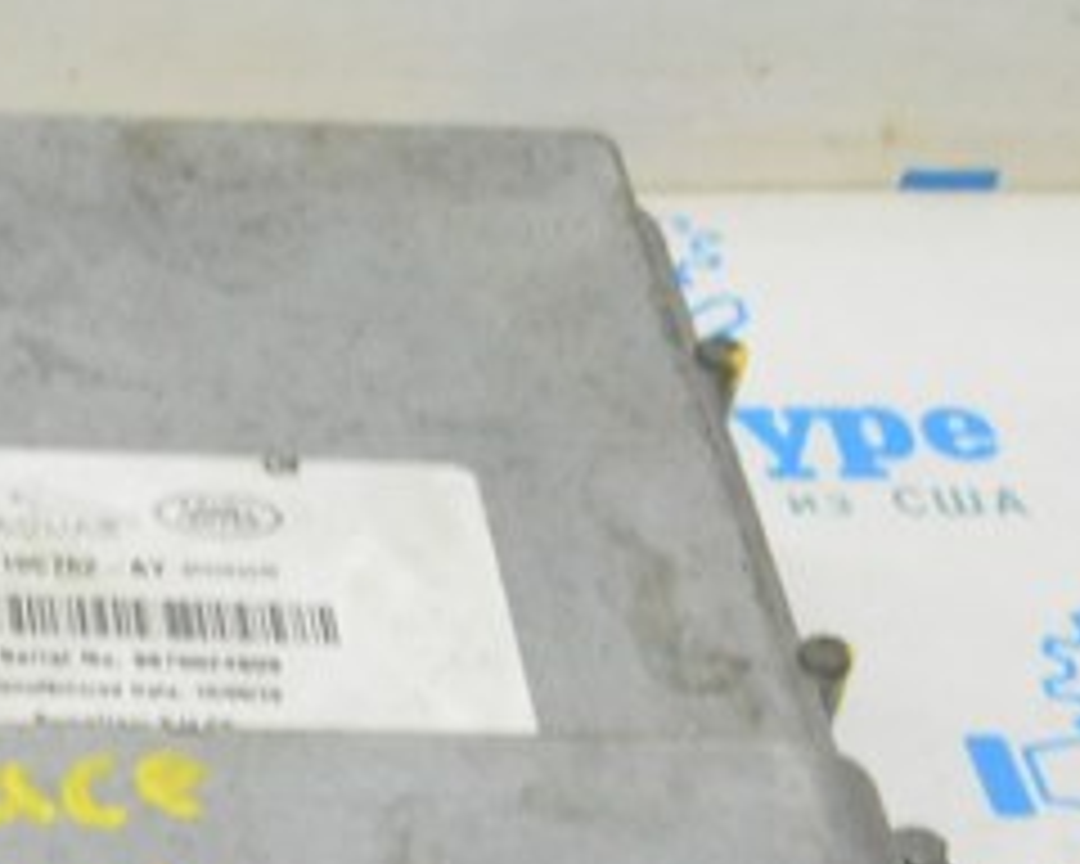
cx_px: -630
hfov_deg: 13.1
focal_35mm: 138
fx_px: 4411
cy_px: 1024
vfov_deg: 11.0
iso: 6400
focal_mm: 23
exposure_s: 1/20
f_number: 20
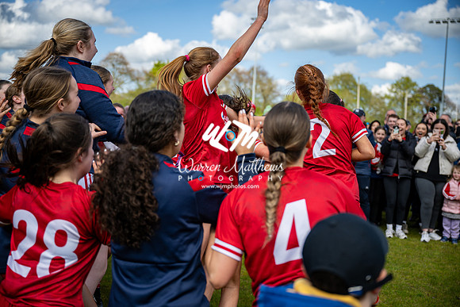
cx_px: 230
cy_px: 154
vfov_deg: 28.7
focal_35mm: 47
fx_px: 601
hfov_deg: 41.9
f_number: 2.8
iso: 100
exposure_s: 1/1600
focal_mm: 47
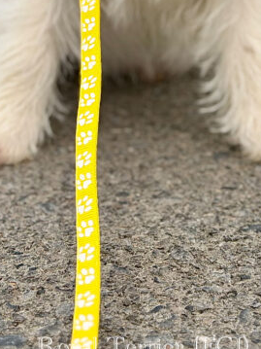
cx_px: 143
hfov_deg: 10.8
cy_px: -114
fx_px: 1378
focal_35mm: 137
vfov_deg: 13.8
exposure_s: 1/3000
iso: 64
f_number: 1.8
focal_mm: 6.76
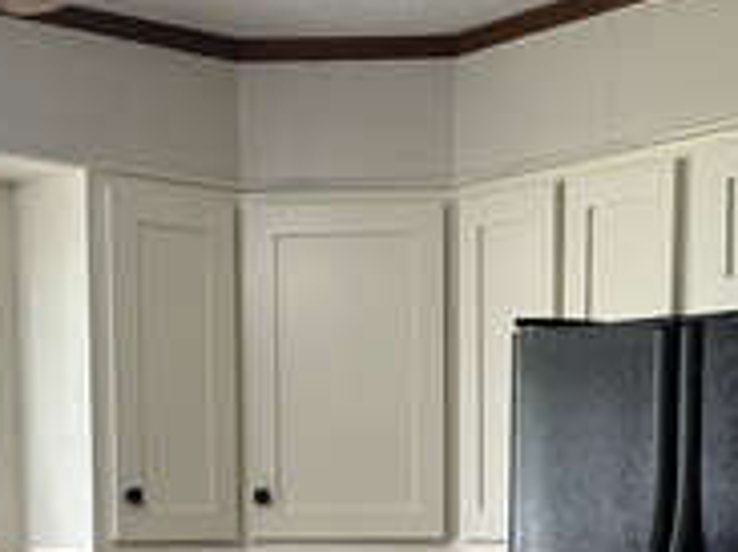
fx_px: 1790
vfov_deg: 16.9
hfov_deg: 23.3
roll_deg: +0.3
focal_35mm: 84
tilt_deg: -2.9
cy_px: 629
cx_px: 427
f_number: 1.78
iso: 160
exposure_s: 1/60
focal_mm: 6.86
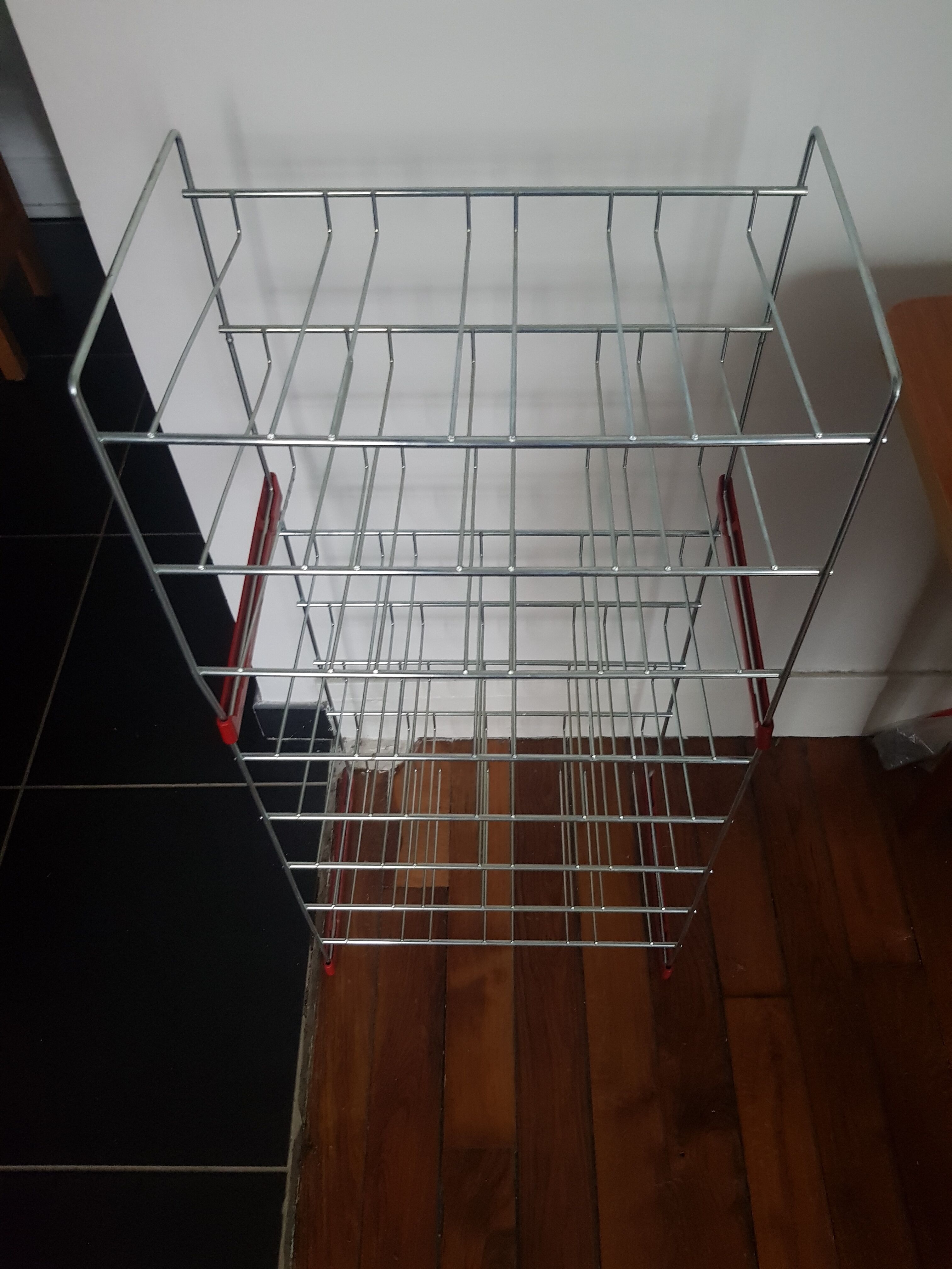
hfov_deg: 53.1
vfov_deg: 67.3
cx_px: 476
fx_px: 953
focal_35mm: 26
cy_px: 634
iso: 250
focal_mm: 4.2
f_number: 1.7
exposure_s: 1/10
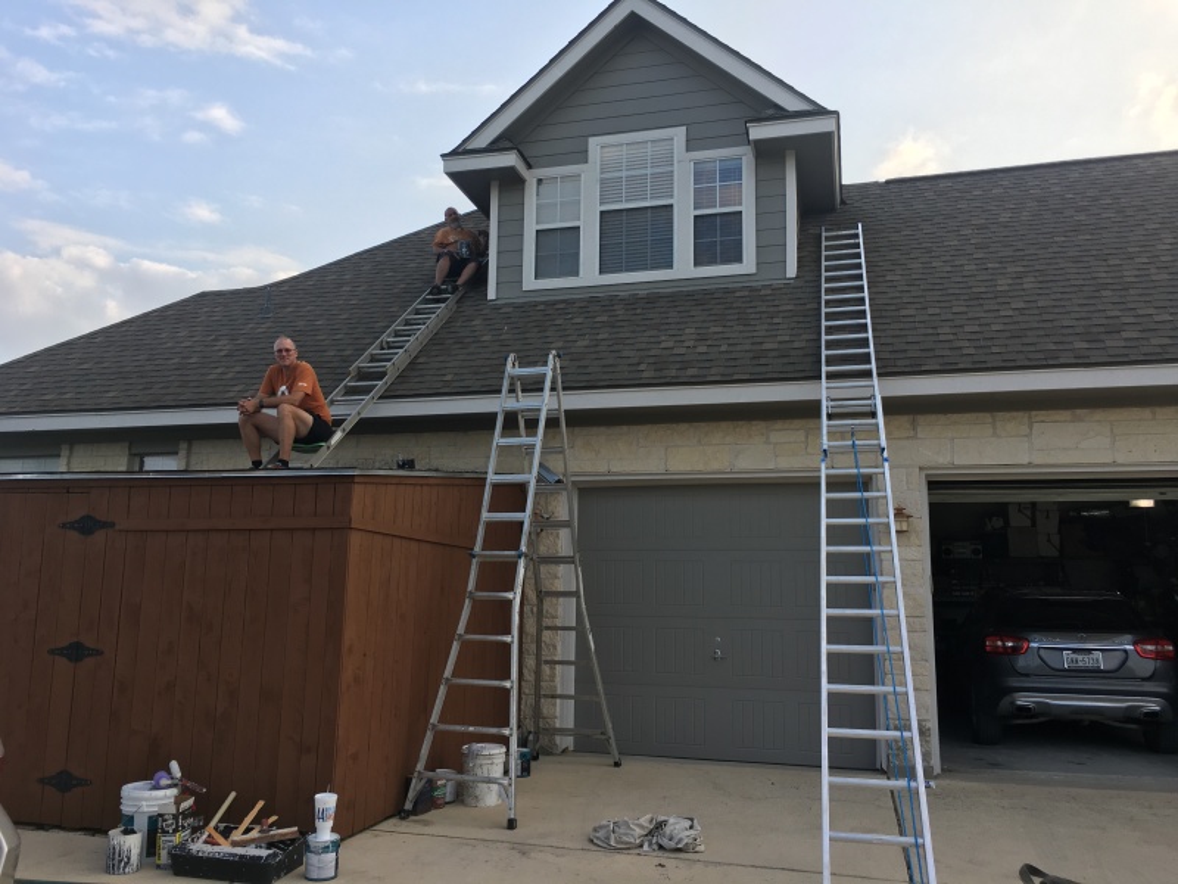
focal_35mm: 29
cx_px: 589
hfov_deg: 61.7
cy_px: 442
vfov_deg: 48.2
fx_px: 987
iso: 25
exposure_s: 1/587
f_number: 2.2
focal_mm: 4.15
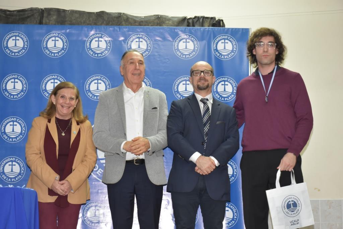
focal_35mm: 90
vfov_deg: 15.2
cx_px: 172
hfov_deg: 22.6
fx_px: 858
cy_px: 114
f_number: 8
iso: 1600
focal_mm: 60
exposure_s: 1/30
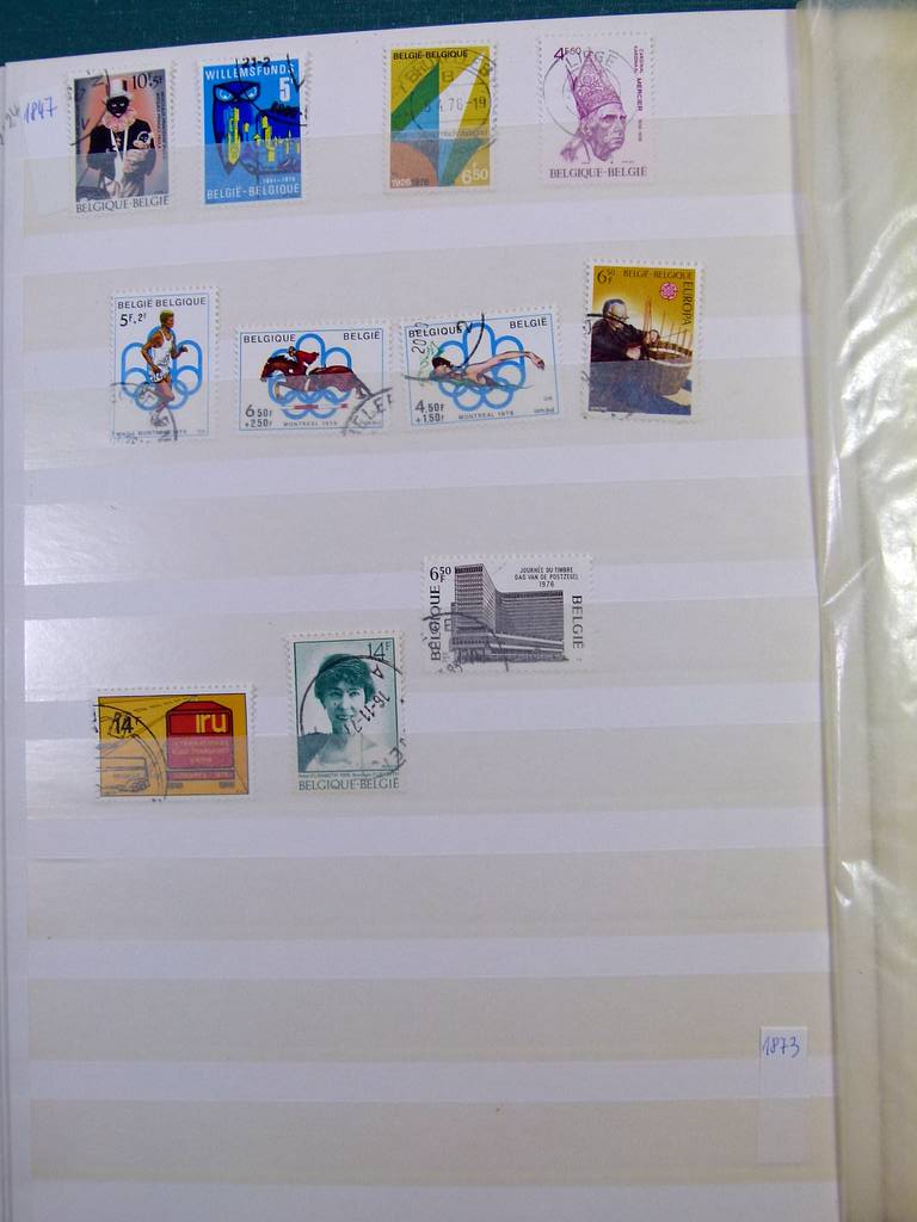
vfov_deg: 47.9
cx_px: 458
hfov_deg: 36.8
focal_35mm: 39
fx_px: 1378
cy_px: 611
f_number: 4
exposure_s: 1/160
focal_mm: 7
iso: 100
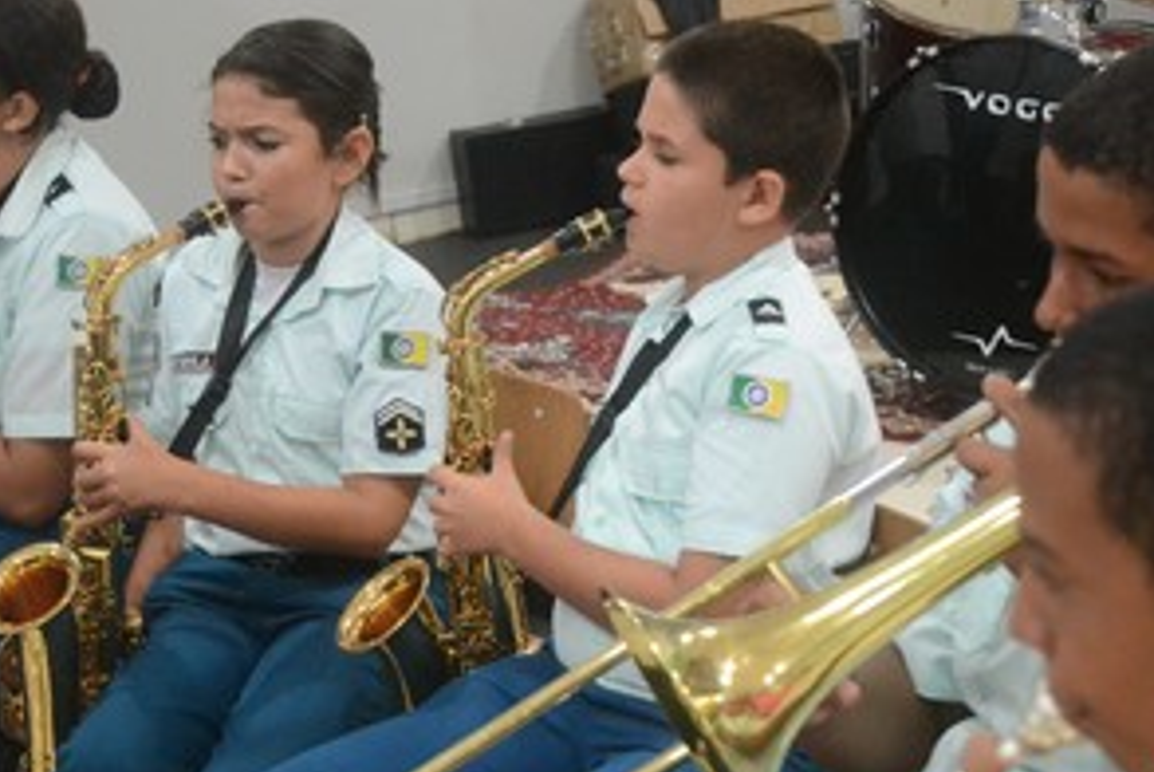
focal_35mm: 92
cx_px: 469
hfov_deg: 22.1
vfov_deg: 14.9
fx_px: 2952
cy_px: 457
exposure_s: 1/40
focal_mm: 40
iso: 3200
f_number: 4.5
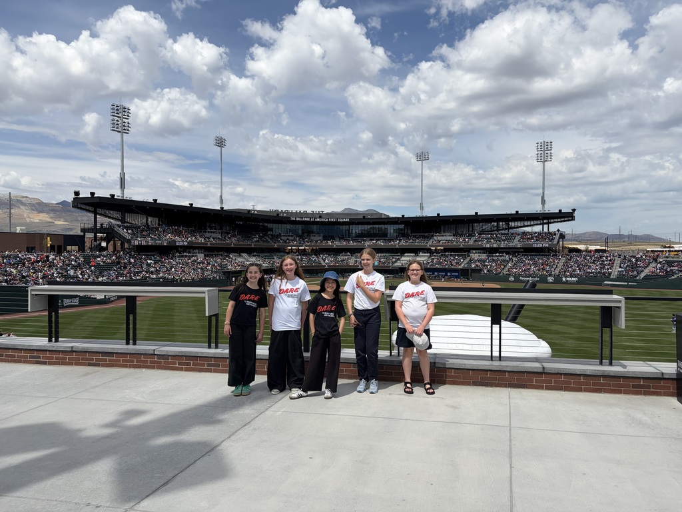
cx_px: 341
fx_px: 512
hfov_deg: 67.3
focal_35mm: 26
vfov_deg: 53.1
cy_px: 256
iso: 64
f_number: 1.6
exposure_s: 1/7813
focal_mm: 5.96
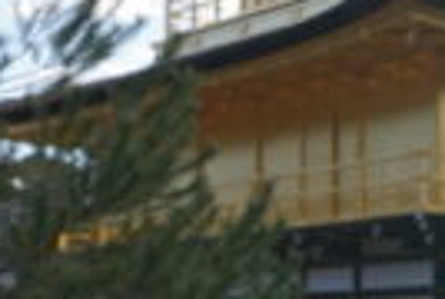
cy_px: 226
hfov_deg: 14.5
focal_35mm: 134
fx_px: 1660
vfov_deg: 10.3
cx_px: 618
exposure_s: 1/250
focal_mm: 16
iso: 100
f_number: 8
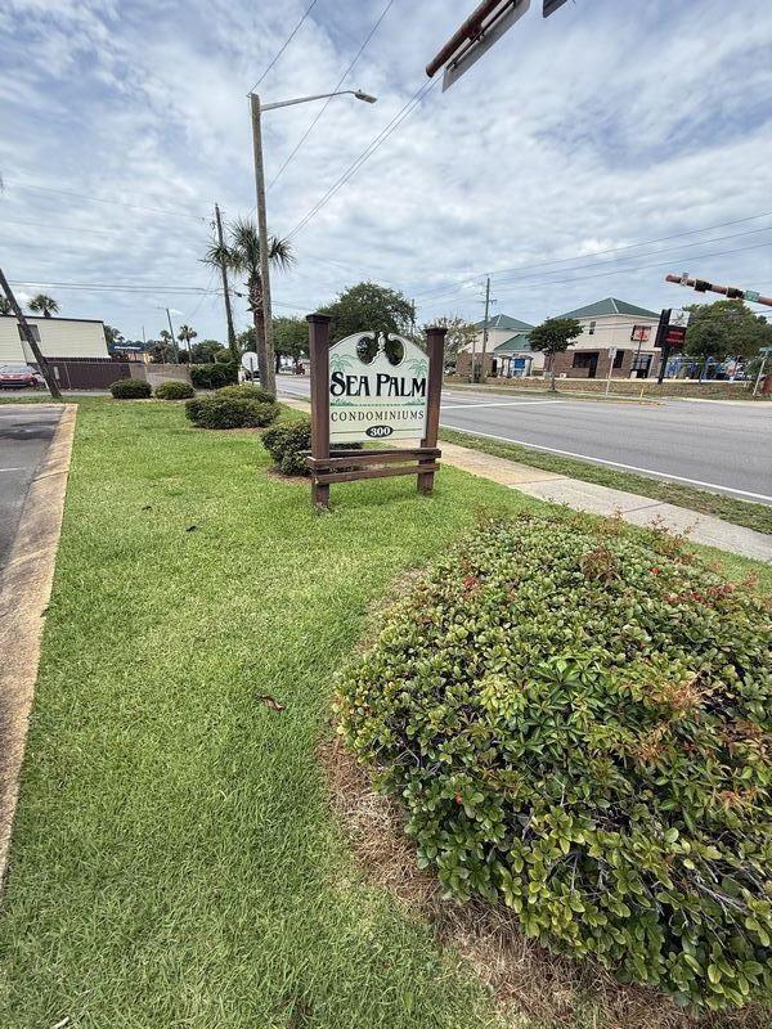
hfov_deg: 85.7
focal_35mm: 14
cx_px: 386
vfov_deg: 102.1
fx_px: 416
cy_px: 514
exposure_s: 1/1285
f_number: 2.2
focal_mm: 2.22
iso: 50
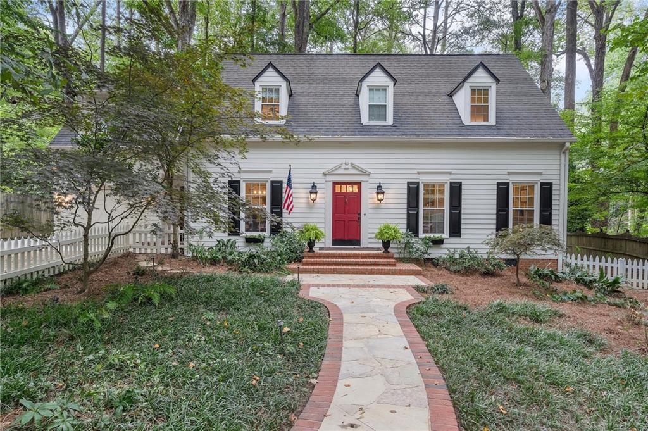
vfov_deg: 57.1
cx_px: 324
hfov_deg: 78.6
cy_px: 216
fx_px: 396
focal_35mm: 22
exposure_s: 1/200
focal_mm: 22
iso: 640
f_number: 7.1
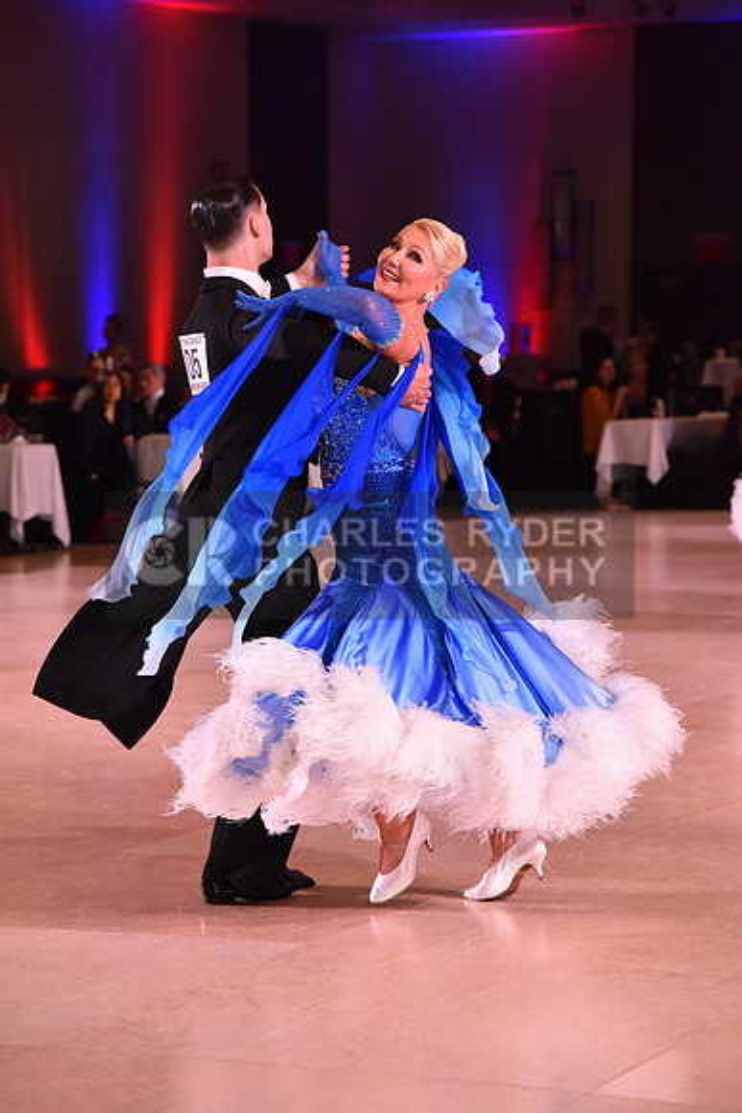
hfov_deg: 11.4
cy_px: 556
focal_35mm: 120
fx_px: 3707
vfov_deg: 17.1
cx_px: 371
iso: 2500
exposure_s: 1/320
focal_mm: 120
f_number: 5.6
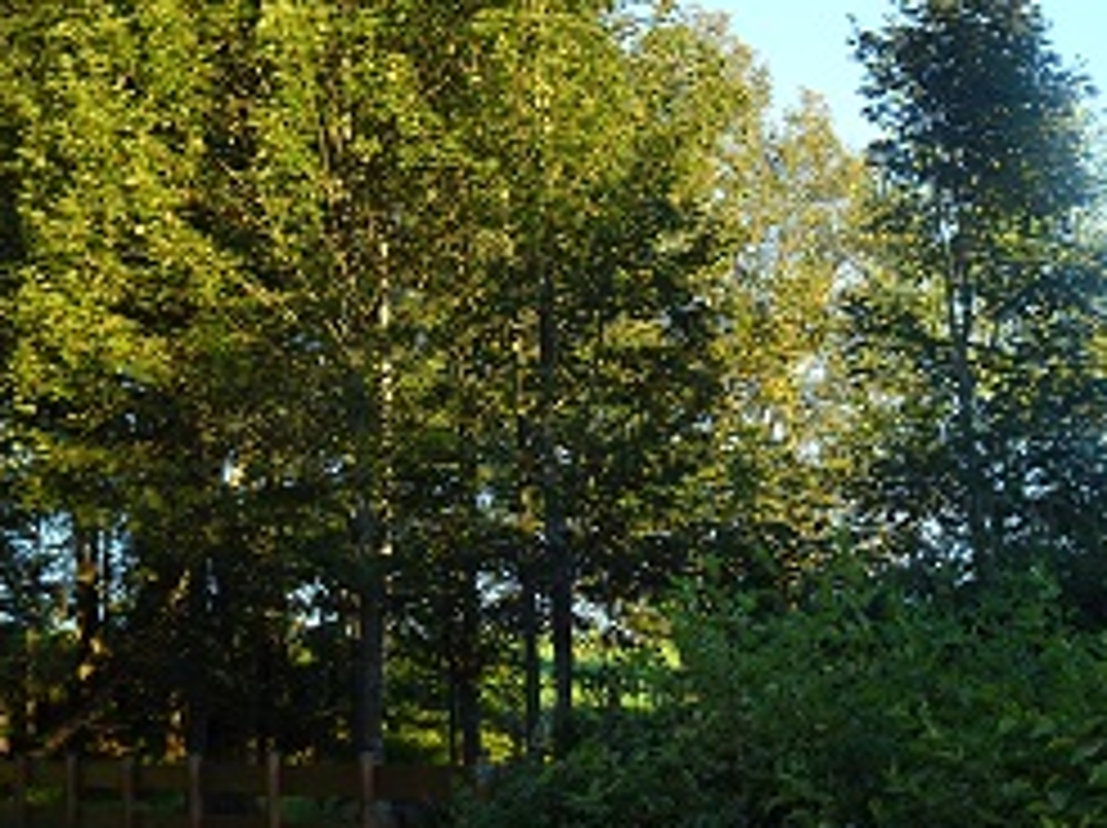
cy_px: 324
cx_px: 670
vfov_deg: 20.9
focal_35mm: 70
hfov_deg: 27.7
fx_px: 2236
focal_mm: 7.3
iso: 80
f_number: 4
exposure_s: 1/60
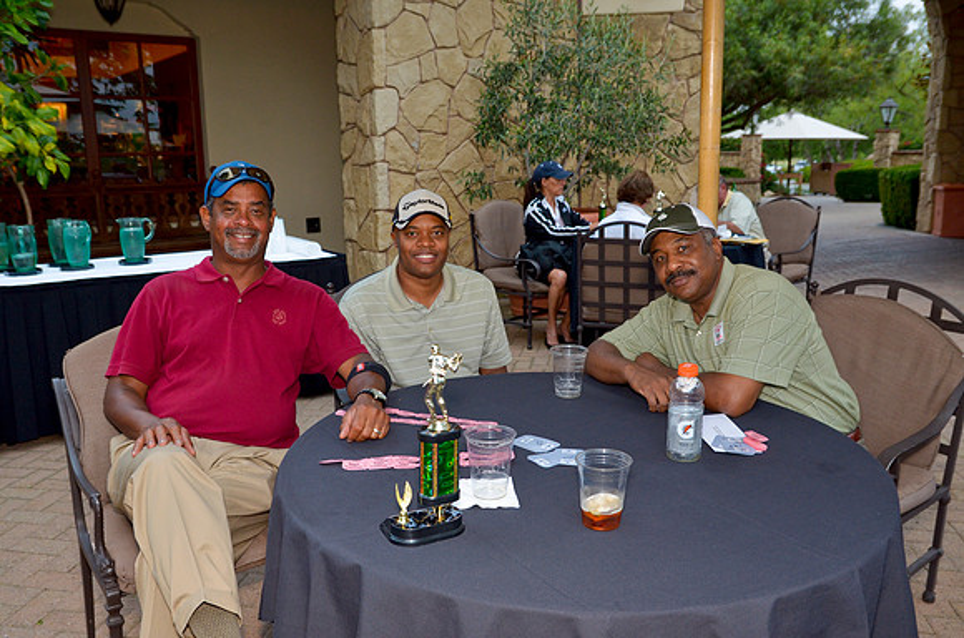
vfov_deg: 39.8
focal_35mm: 33
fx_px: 882
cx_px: 482
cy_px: 319
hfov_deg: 57.3
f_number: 4
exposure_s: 1/80
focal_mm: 22
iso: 400
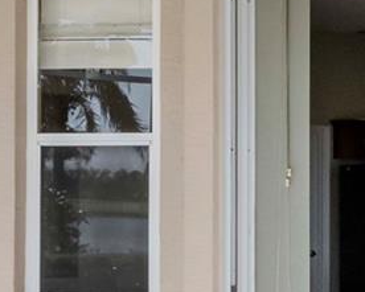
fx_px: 1059
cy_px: 240
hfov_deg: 19.2
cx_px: 323
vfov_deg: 15.6
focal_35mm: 98
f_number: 14
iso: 640
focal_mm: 12
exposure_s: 1/125
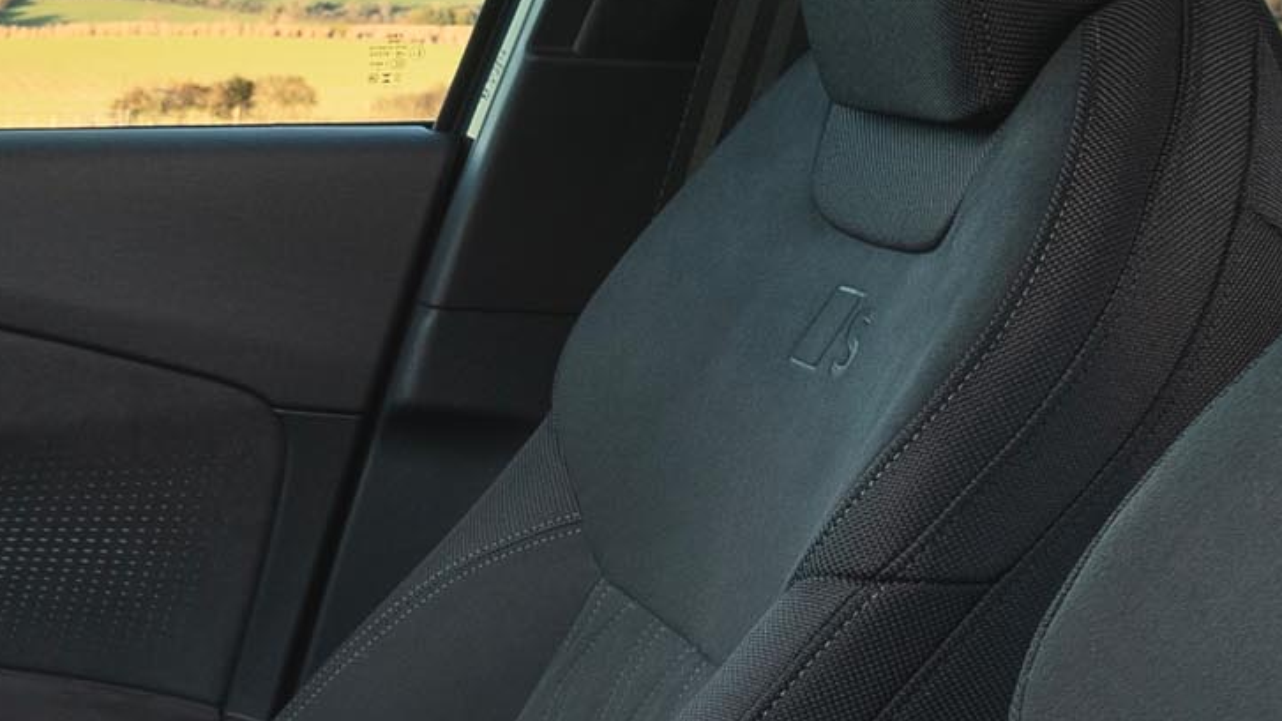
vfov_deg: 12.9
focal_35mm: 91
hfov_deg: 20.7
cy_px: 921
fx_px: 3093
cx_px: -507
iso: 200
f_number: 9
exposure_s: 1/25
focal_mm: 18
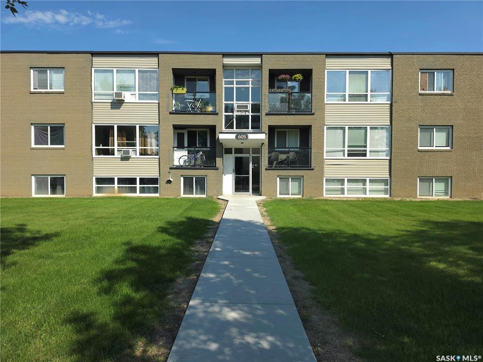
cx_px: 242
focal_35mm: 23
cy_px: 181
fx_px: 321
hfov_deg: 73.9
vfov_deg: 58.9
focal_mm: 6.5
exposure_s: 1/833
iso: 10
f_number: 1.4
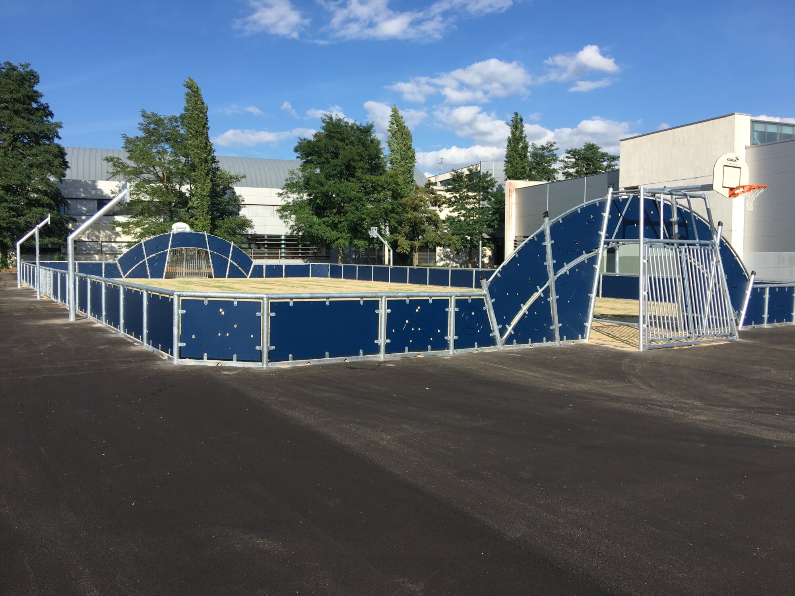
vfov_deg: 48.2
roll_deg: +0.3
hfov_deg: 61.7
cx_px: 398
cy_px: 298
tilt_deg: -1.5
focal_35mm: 29
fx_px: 666
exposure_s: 1/1538
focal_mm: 4.15
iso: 25
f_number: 2.2
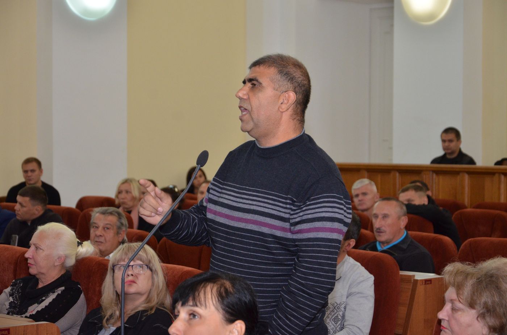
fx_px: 1307
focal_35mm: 93
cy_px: 168
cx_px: 254
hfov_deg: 22.0
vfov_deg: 14.6
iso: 1000
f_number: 5.3
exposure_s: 1/250
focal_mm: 62
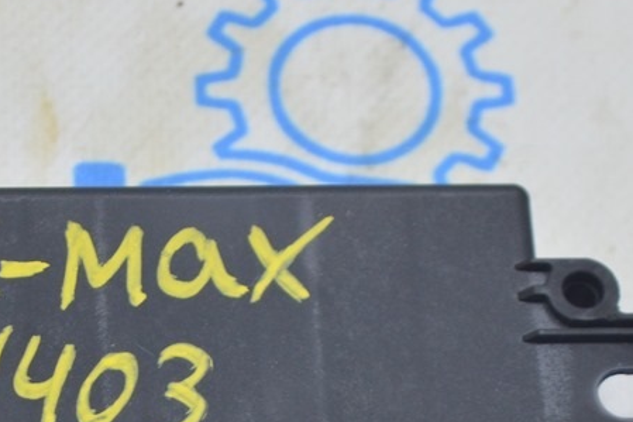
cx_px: 176
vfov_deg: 7.3
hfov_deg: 10.9
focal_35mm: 188
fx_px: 3307
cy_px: 442
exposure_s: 1/20
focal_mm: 55
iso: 400
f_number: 5.6
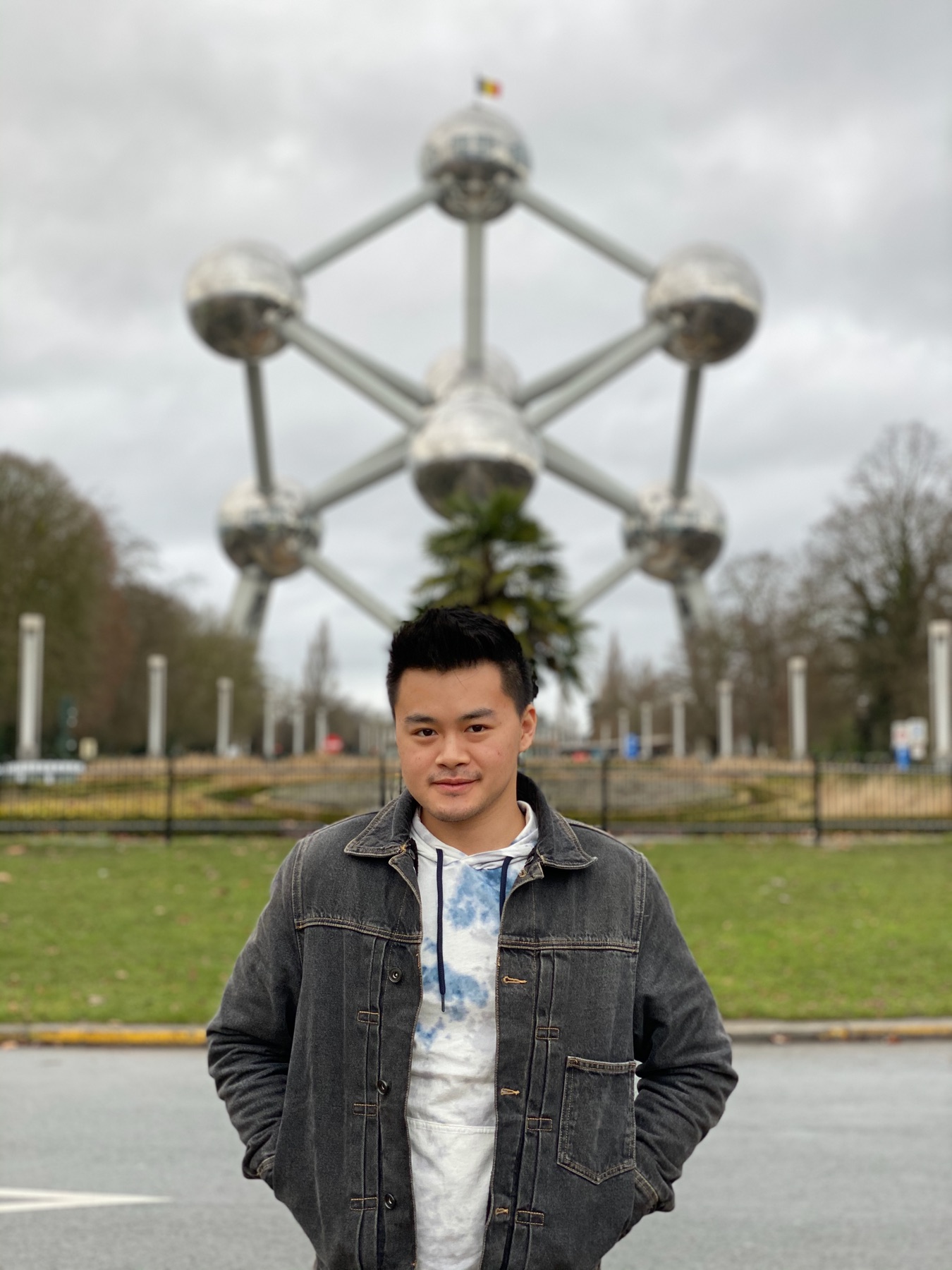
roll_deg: -0.7
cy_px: 635
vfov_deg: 36.8
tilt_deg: +6.7
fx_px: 1907
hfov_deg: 28.0
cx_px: 476
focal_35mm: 52
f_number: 2
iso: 25
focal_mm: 6
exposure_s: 1/122
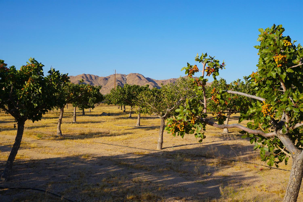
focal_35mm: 38
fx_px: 316
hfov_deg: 51.3
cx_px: 152
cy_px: 101
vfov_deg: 35.5
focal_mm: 25
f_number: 11
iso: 100
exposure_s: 1/125
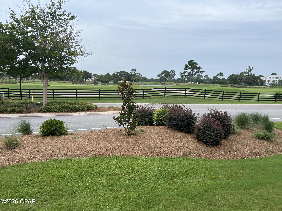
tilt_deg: -7.5
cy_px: 106
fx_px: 212
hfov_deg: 67.3
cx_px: 141
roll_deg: -1.5
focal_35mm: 26
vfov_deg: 53.1
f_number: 1.5
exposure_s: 1/2695
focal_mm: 5.7
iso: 50
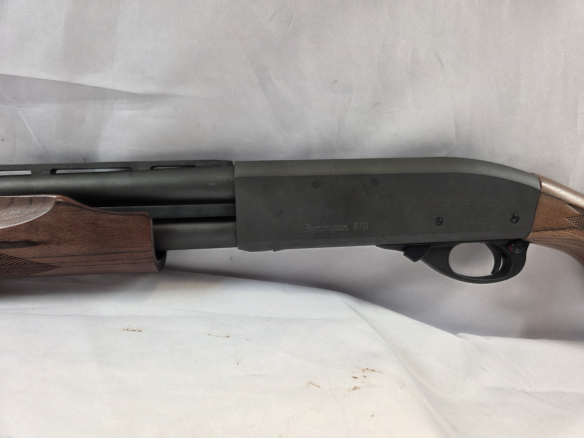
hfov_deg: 73.9
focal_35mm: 23
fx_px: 388
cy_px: 219
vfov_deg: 58.9
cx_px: 292
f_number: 1.8
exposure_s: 1/144
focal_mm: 5.4
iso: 25
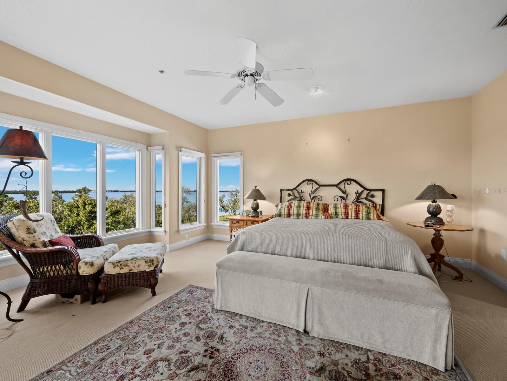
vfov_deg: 85.7
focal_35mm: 14
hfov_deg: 102.0
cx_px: 254
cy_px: 190
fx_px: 205
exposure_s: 1/3
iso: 320
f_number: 11
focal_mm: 7
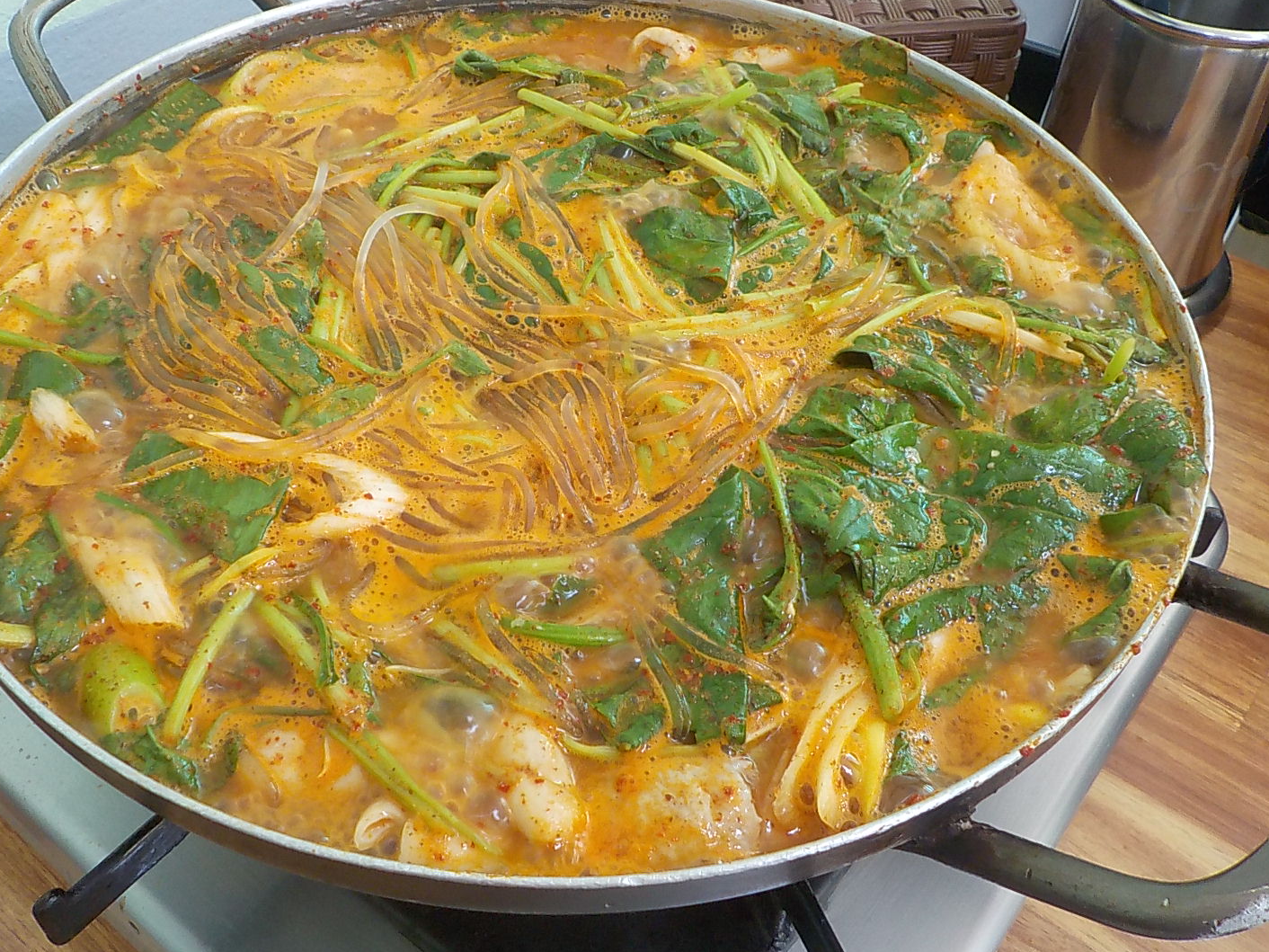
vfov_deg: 41.8
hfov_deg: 53.9
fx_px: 1246
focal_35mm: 34
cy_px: 451
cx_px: 575
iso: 220
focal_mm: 4.1
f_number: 3.3
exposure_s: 1/30
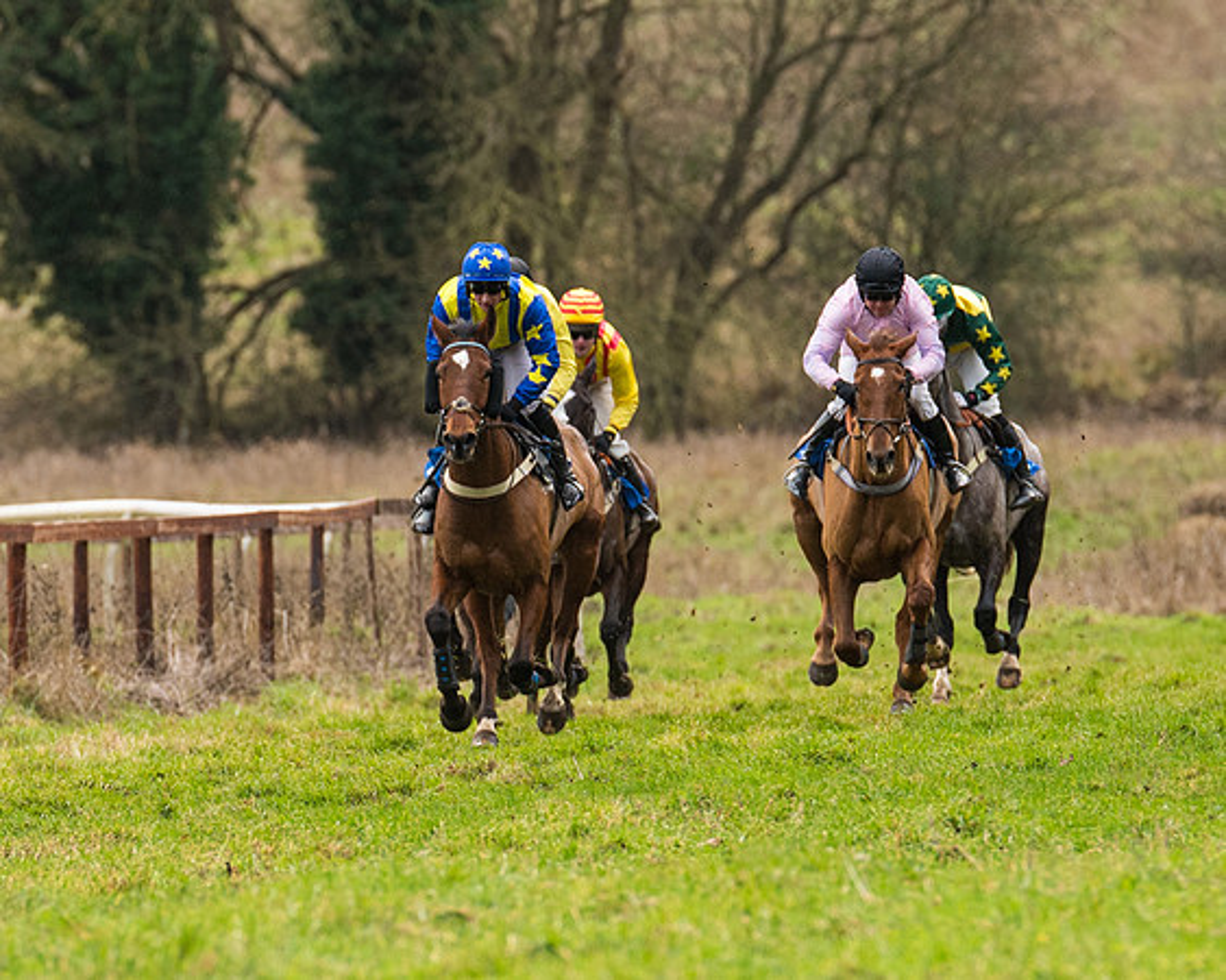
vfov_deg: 2.0
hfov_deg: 2.5
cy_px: 459
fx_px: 27884
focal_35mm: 769
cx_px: 541
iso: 800
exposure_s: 1/1000
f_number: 4
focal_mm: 300
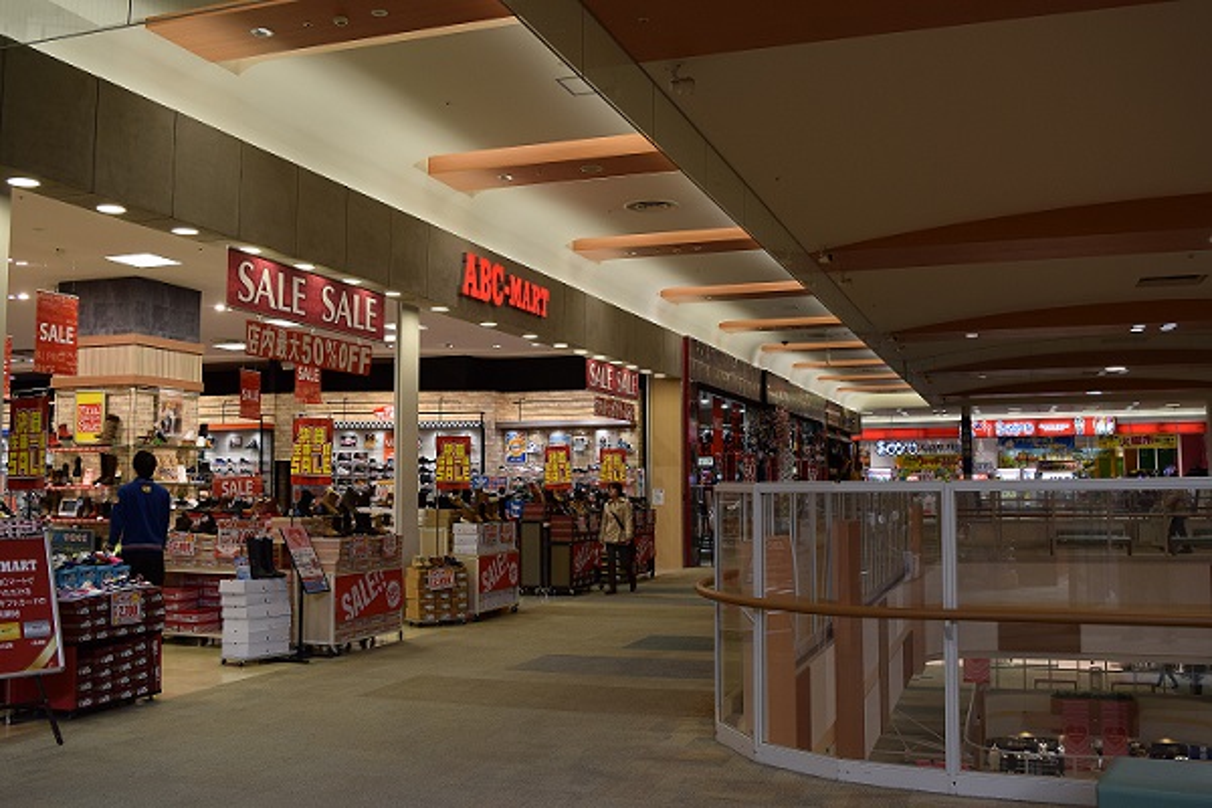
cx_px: 606
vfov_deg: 36.9
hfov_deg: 53.1
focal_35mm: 36
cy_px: 404
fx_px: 1212
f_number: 5.6
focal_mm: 24
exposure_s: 1/125
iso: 400
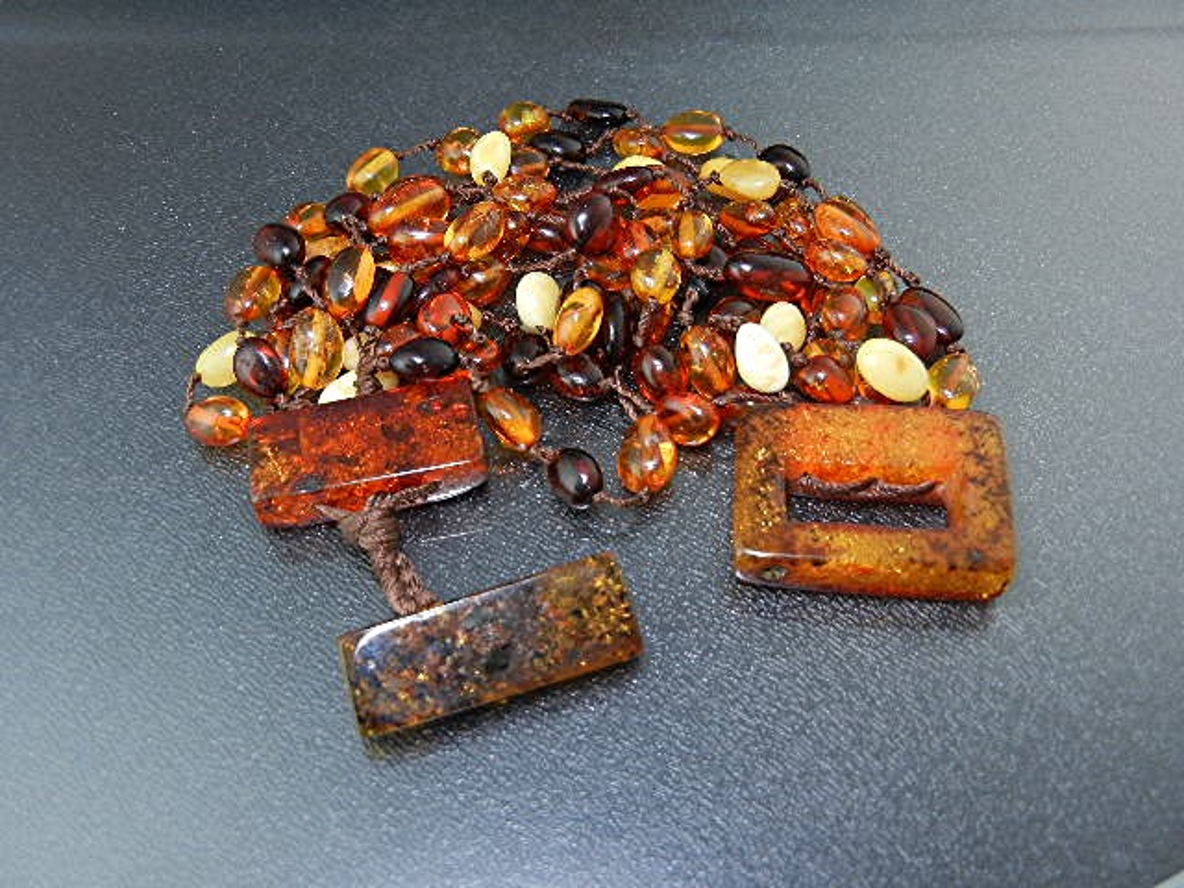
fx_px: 1334
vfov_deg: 36.8
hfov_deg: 47.9
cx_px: 592
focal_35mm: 39
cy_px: 444
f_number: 3.7
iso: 364
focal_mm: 7.1
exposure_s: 1/30
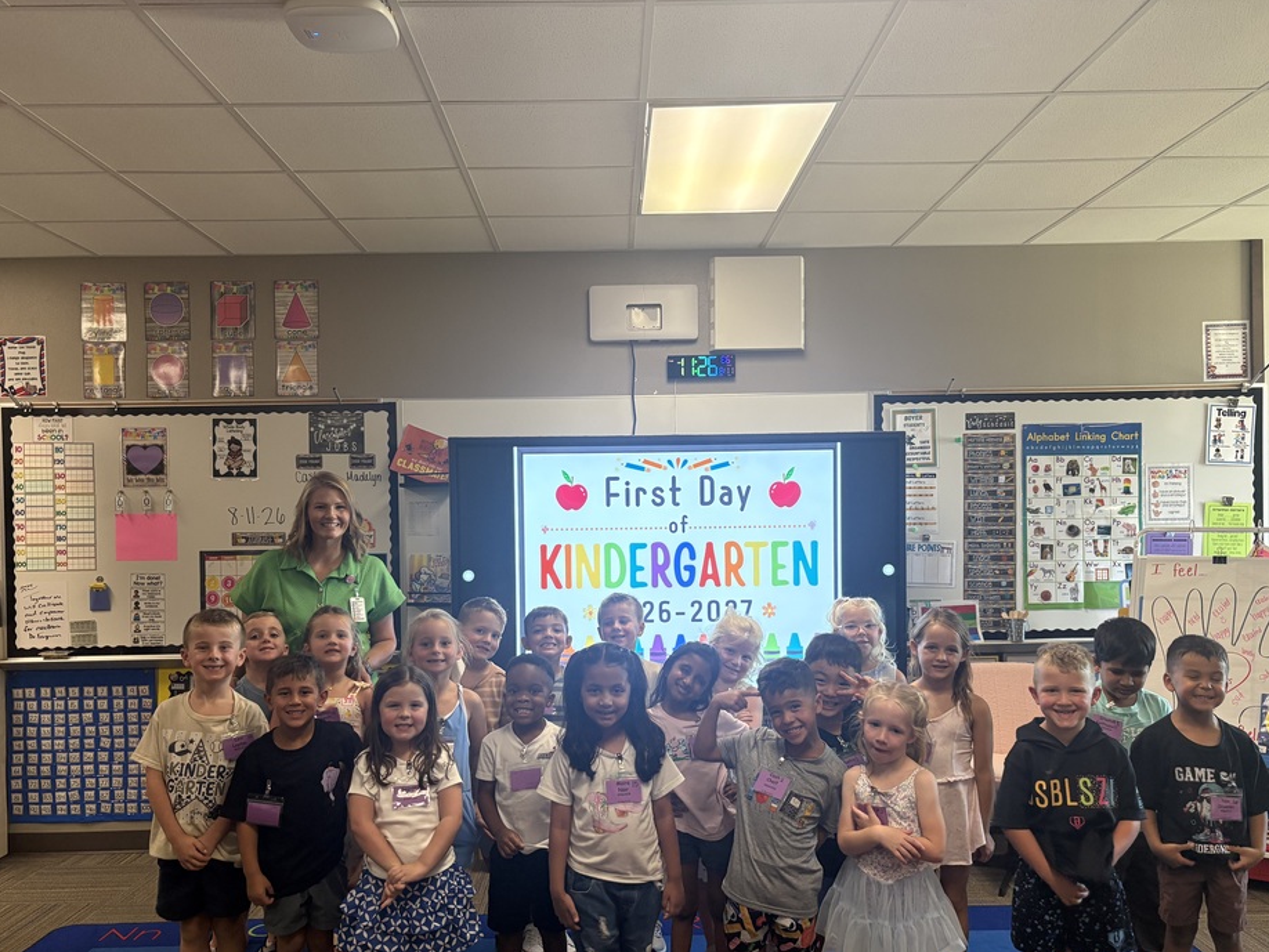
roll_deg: +0.9
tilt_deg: -0.1
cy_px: 528
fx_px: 1063
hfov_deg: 61.6
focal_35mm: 29
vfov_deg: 48.2
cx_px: 625
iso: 200
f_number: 1.6
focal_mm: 5.96
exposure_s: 1/60
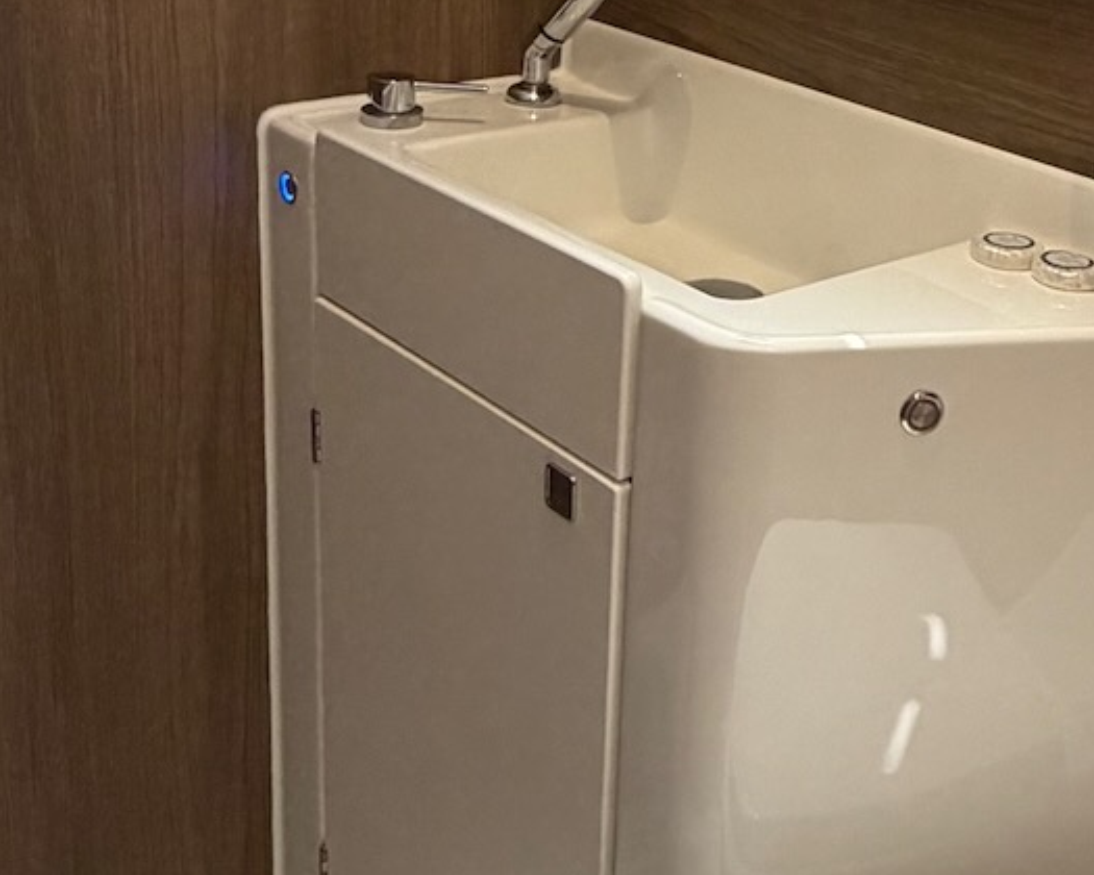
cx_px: 831
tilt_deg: -16.9
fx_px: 1619
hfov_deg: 36.4
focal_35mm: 50
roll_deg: -3.5
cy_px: 160
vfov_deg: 29.5
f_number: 2.2
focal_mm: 2.22
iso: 320
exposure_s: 1/102
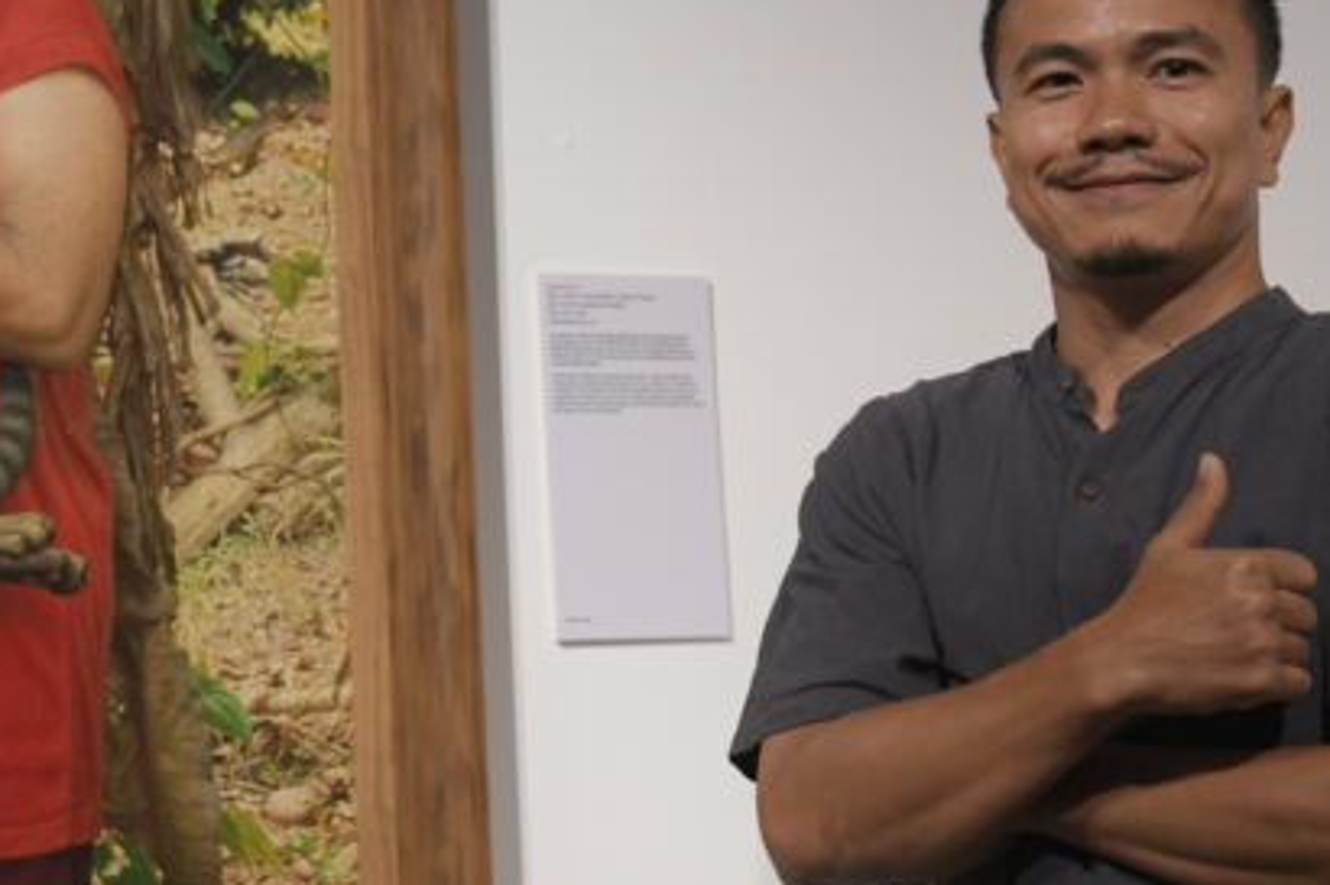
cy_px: 245
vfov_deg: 14.3
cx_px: 279
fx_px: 3508
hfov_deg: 21.2
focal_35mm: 95
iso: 2000
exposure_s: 1/500
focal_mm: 38
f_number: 2.8
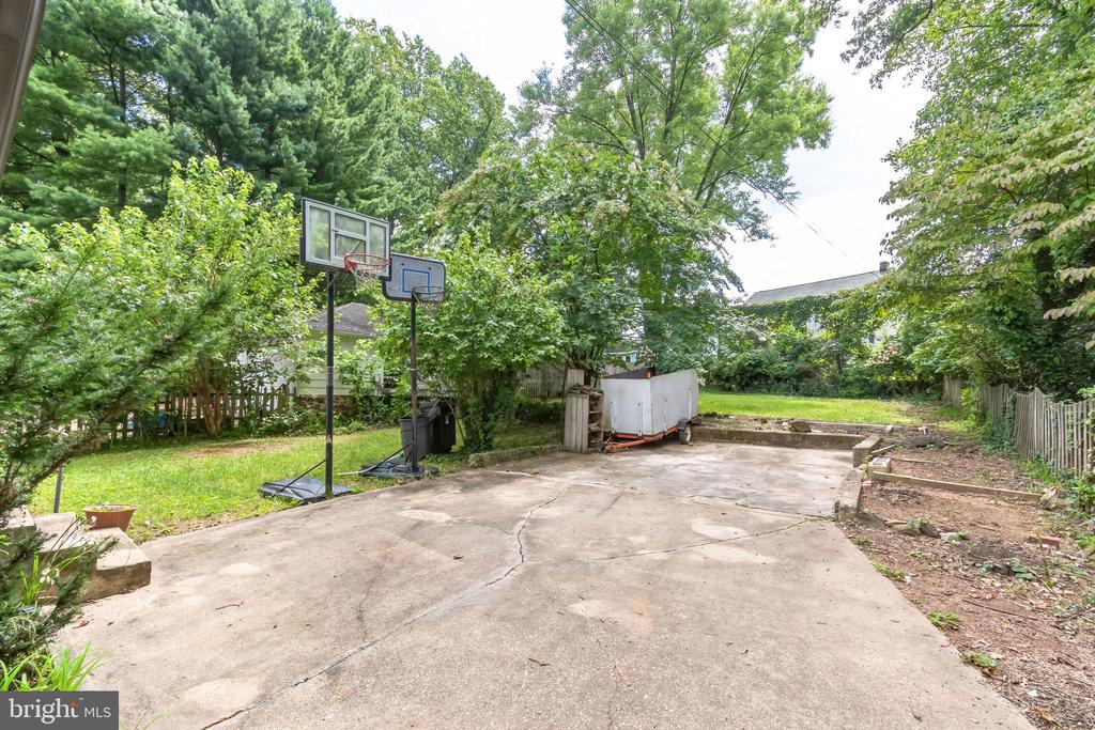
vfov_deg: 77.3
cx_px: 548
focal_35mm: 15
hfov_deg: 100.4
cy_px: 365
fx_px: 456
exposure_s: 1/125
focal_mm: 10
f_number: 9
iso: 200
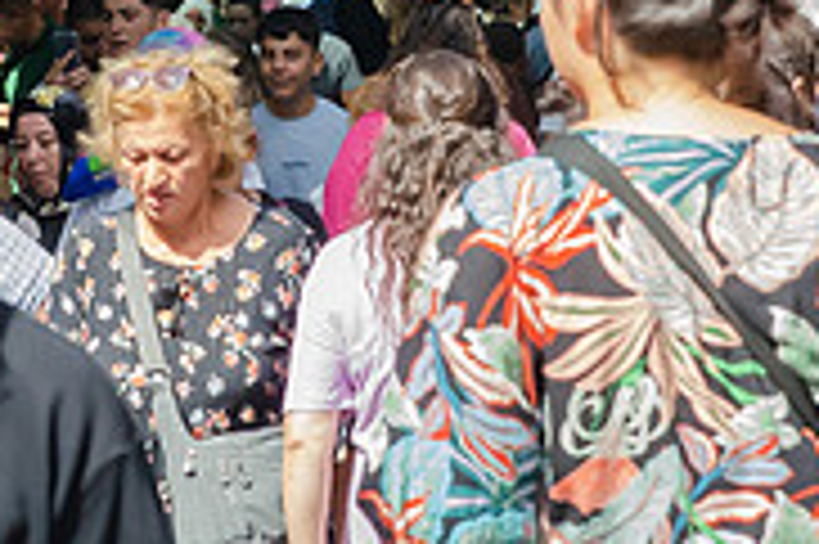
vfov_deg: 3.8
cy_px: 9
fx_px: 8137
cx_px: 158
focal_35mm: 358
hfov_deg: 5.8
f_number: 9
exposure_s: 1/1250
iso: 2500
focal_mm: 75
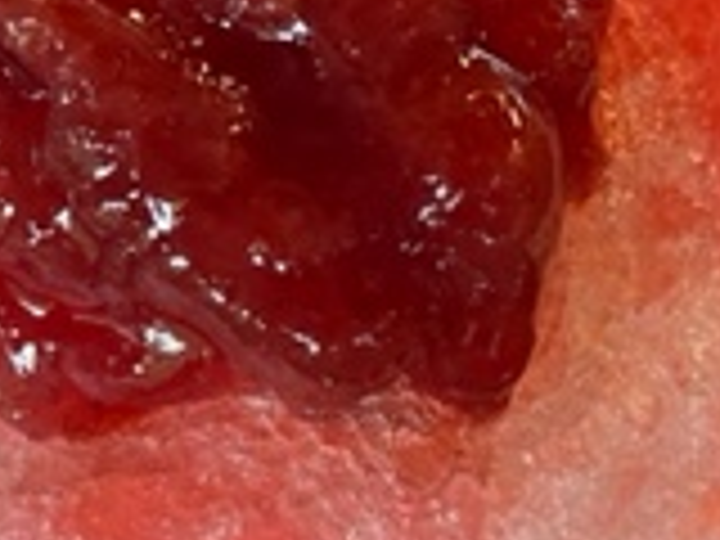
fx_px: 2163
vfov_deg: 14.2
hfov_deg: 18.9
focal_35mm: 104
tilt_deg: -55.4
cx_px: 387
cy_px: 198
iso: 160
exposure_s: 1/60
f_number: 1.5
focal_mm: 5.7
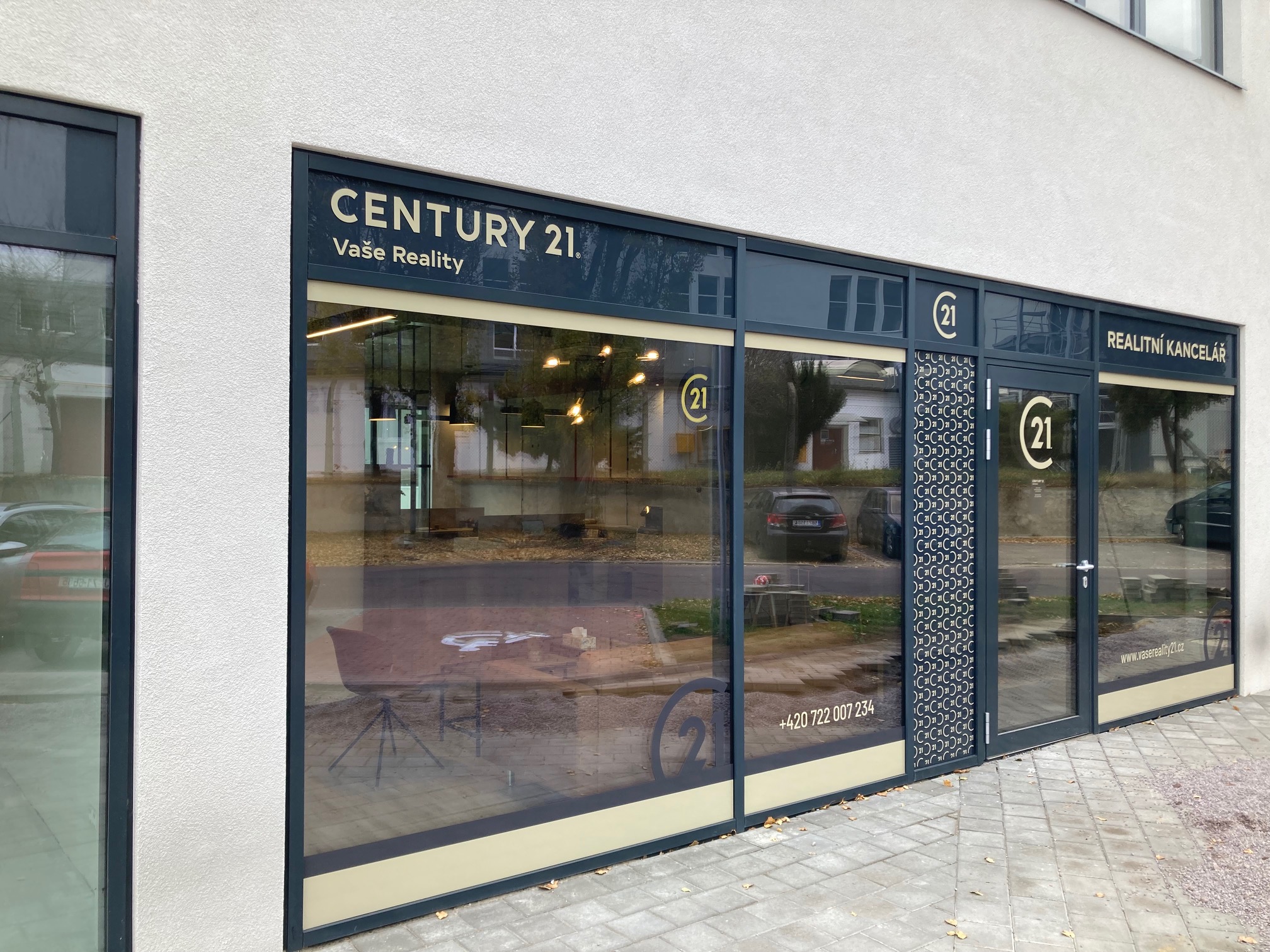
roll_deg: -0.4
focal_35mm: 28
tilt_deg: +0.3
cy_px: 476
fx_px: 1027
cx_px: 635
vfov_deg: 49.7
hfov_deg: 63.4
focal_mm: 3.99
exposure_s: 1/121
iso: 20
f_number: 1.8
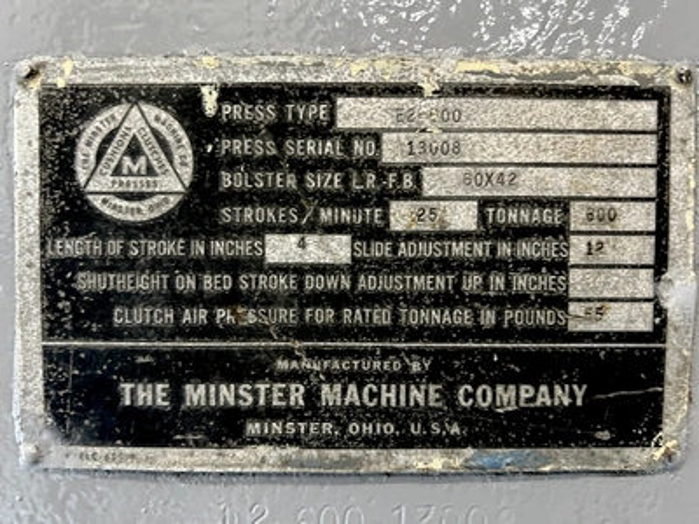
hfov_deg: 67.3
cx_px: 350
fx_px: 525
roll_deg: -0.3
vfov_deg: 53.1
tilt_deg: -2.9
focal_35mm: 26
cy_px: 262
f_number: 1.5
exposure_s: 1/40
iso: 500
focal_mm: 5.7
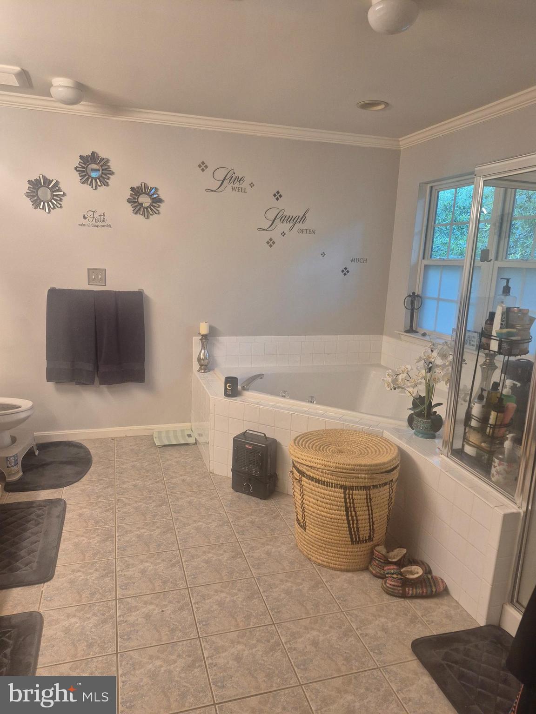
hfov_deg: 58.9
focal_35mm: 23
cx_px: 268
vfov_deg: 73.9
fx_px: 475
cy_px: 357
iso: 160
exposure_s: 1/120
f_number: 1.8
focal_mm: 5.4
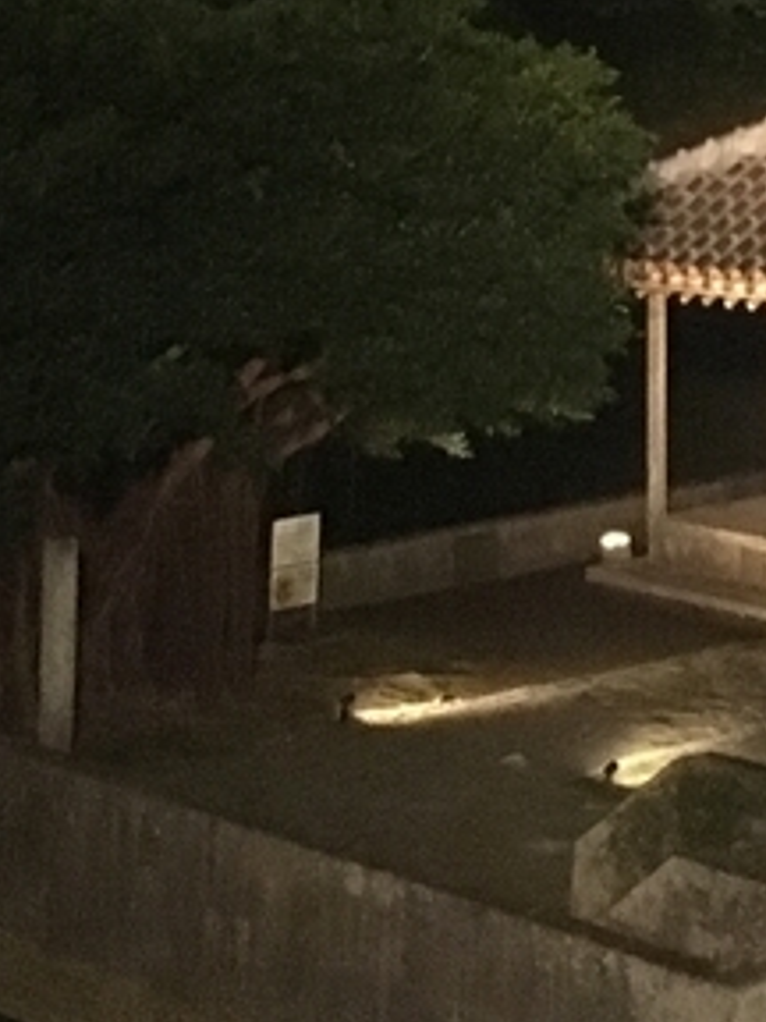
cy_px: -312
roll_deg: +1.0
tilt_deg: +4.7
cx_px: 631
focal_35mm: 103
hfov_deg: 14.3
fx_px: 3039
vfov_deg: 17.8
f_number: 2.2
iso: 2000
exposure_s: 1/15
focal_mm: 4.15
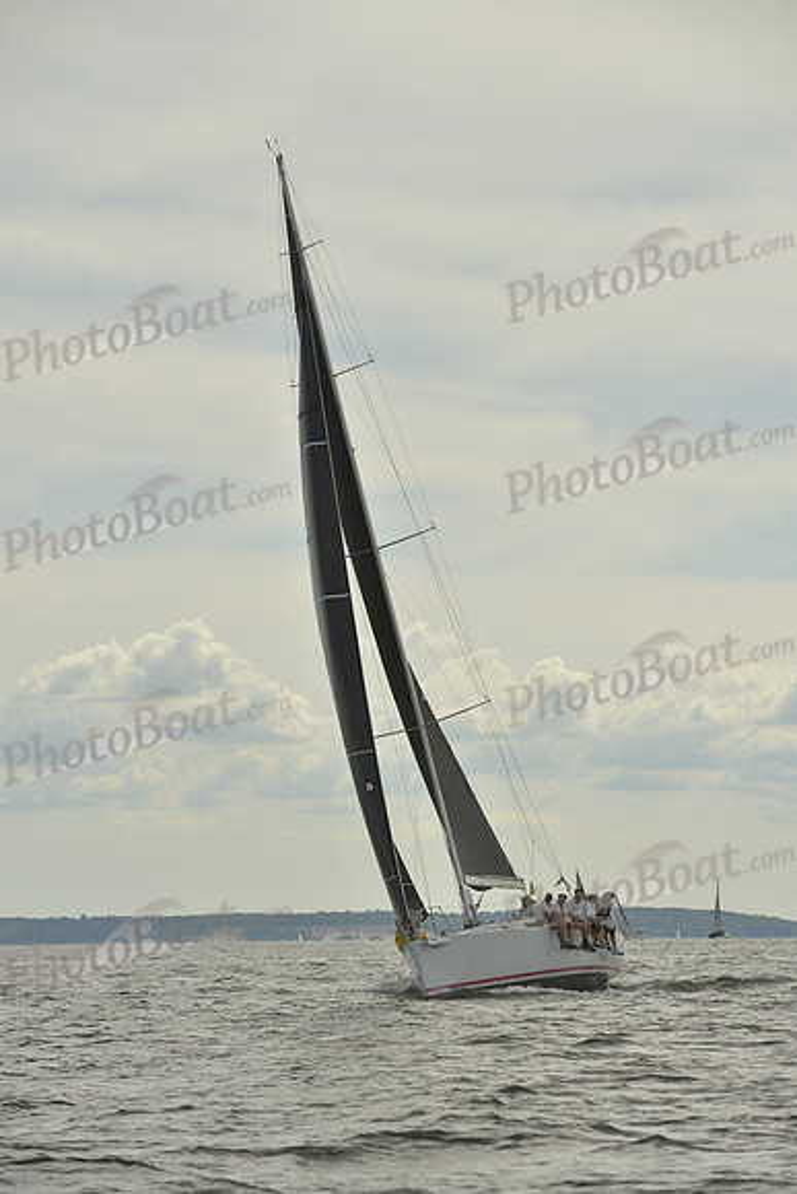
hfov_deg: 9.2
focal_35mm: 150
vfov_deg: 13.7
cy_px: 597
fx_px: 4978
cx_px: 398
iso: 200
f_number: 9
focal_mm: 150
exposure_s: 1/1000
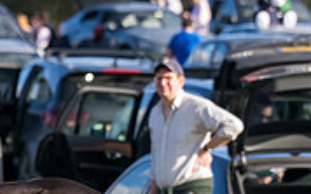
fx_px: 7047
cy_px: 290
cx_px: -66
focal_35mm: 832
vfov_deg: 1.6
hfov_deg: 2.5
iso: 400
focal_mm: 125
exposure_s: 1/1600
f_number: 4
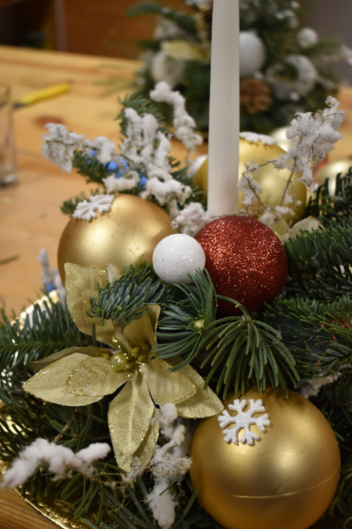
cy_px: 264
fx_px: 704
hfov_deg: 28.1
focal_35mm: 48
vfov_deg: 41.1
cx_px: 176
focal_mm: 32
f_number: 4.5
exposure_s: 1/60
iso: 640
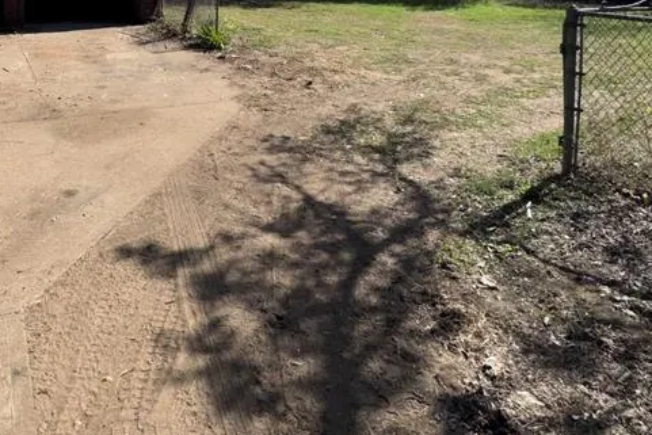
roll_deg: -0.6
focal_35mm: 31
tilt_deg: -3.0
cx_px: 197
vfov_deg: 36.9
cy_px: -23
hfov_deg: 58.3
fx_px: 562
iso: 32
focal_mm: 2.22
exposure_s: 1/2494
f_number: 2.2
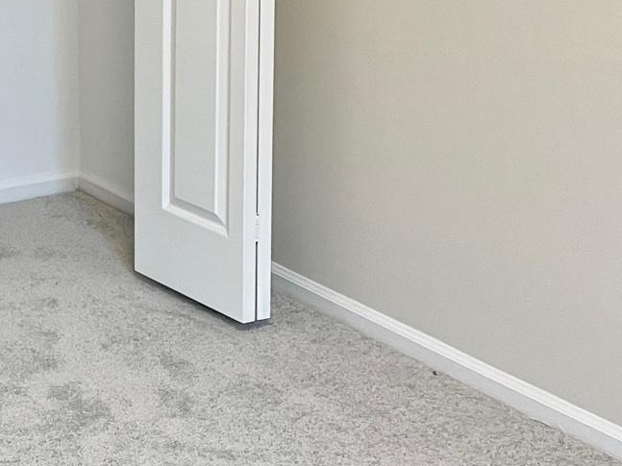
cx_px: -255
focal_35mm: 81
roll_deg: +1.6
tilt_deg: -6.3
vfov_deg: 17.4
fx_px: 1455
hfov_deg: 21.1
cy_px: -94
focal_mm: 4.2
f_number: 1.6
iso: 100
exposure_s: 1/60
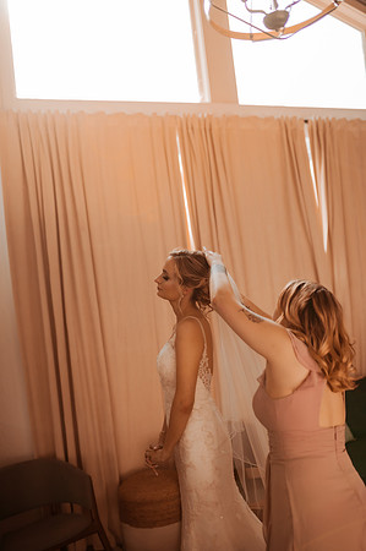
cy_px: 276
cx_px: 183
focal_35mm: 35
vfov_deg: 54.5
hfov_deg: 37.8
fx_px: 535
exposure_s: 1/2000
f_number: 1.8
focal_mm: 35
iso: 320
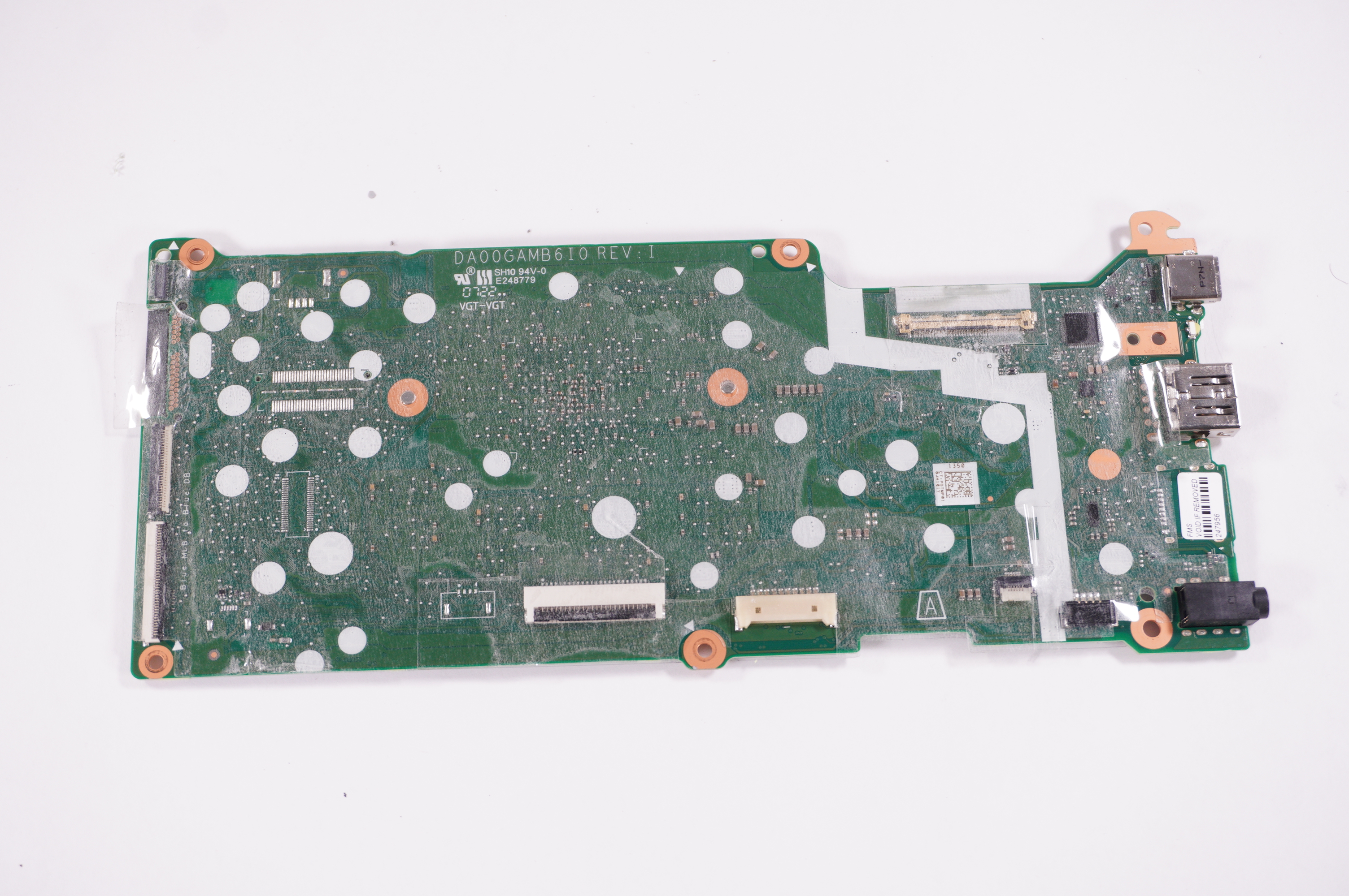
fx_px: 1853
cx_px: 674
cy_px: 448
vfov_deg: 27.2
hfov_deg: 40.0
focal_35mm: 50
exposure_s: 1/160
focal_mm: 33
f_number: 5.6
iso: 320
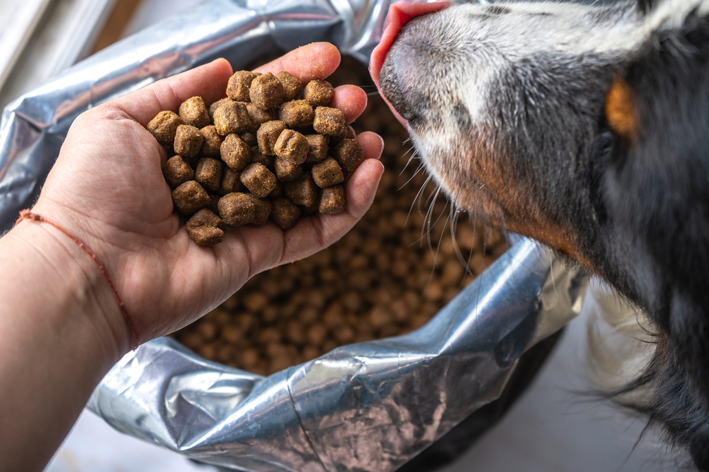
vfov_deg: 26.5
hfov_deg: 38.9
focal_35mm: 51
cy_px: 236
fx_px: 1004
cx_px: 354
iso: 250
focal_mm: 51
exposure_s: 1/80
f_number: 5
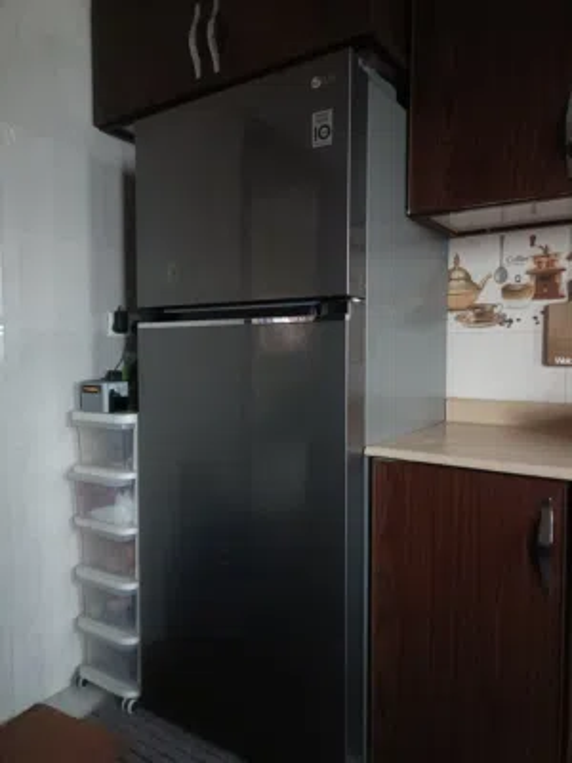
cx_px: 286
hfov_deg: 54.9
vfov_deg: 69.4
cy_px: 382
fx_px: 551
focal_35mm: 25
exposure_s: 1/16.7
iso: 3200
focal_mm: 4.7
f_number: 1.7
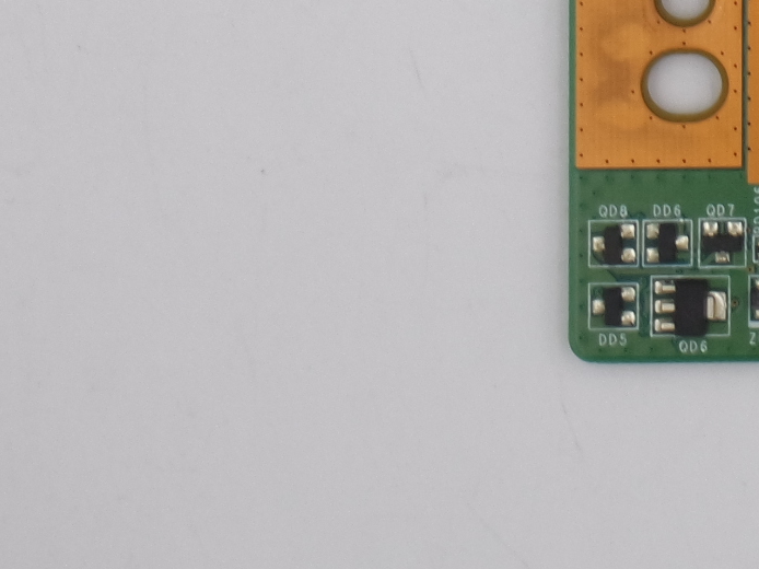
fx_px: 6510
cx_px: 1598
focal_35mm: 297
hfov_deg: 6.4
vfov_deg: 4.9
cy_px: -492
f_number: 5.6
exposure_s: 1/125
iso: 200
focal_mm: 27
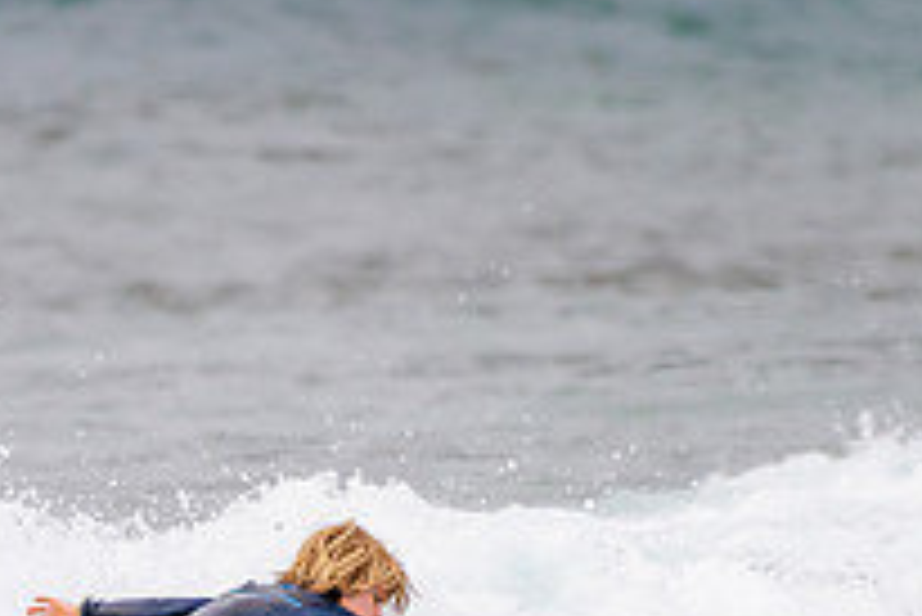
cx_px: 220
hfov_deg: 1.2
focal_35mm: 1730
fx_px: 44337
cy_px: 566
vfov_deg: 0.8
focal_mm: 500
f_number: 5.6
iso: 400
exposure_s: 1/800
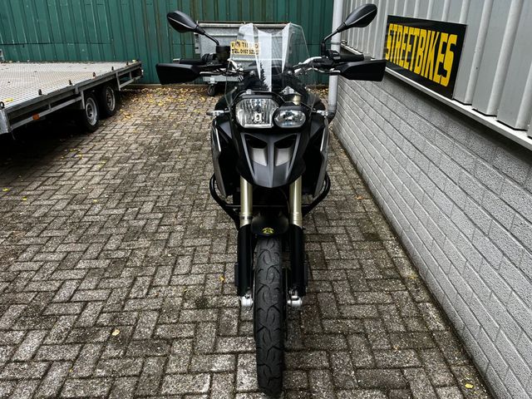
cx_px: 266
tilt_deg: -26.7
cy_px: 200
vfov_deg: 53.1
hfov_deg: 67.3
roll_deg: +0.1
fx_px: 400
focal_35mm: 26
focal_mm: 5.1
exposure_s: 1/123
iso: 32
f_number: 1.6
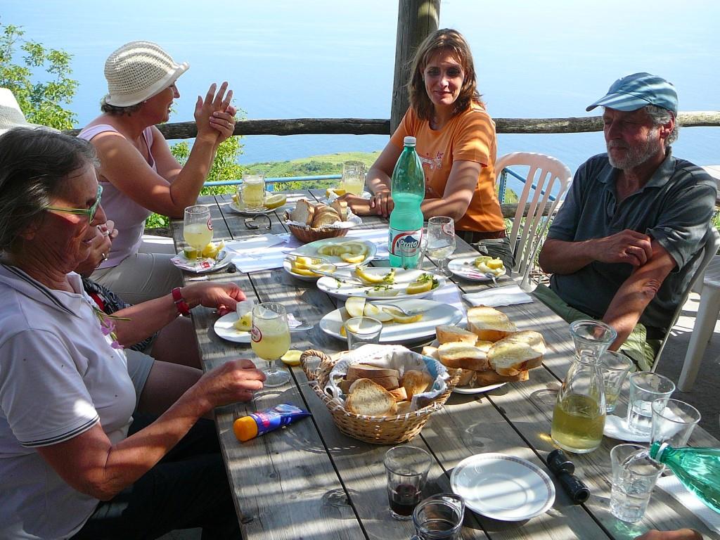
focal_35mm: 35
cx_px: 360
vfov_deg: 40.7
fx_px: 728
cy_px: 270
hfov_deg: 52.6
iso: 80
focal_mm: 5.2
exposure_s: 1/500
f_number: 2.8
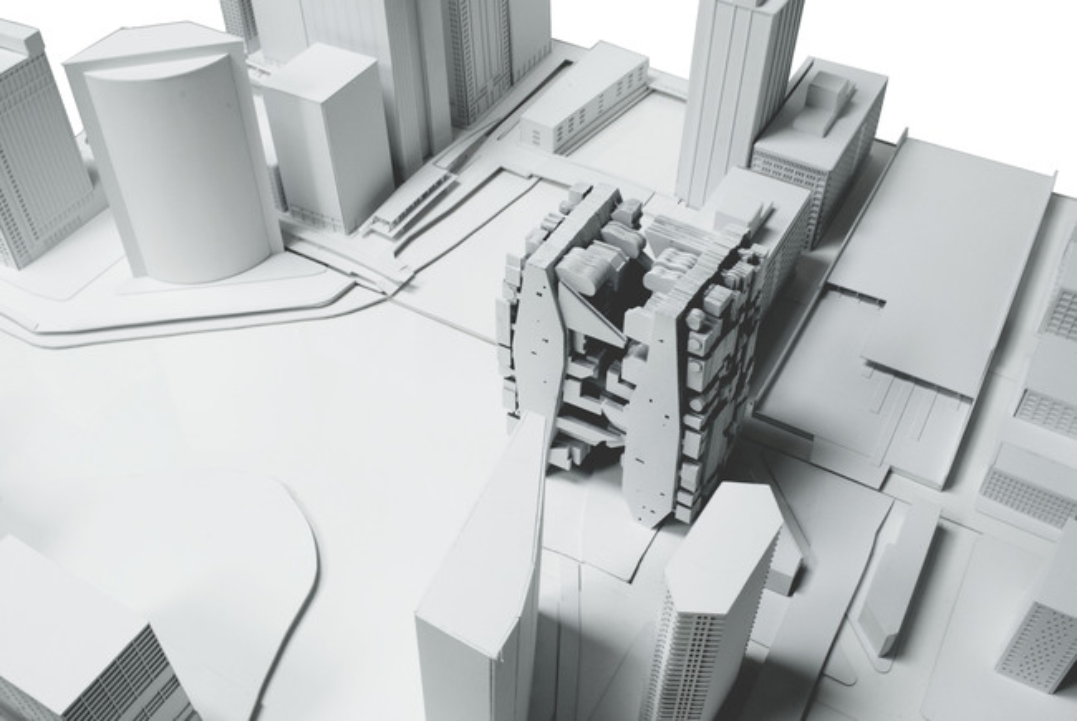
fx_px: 1078
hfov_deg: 53.1
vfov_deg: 37.0
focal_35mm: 36
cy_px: 360
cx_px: 538
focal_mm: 24
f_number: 14
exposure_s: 1/2
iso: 400
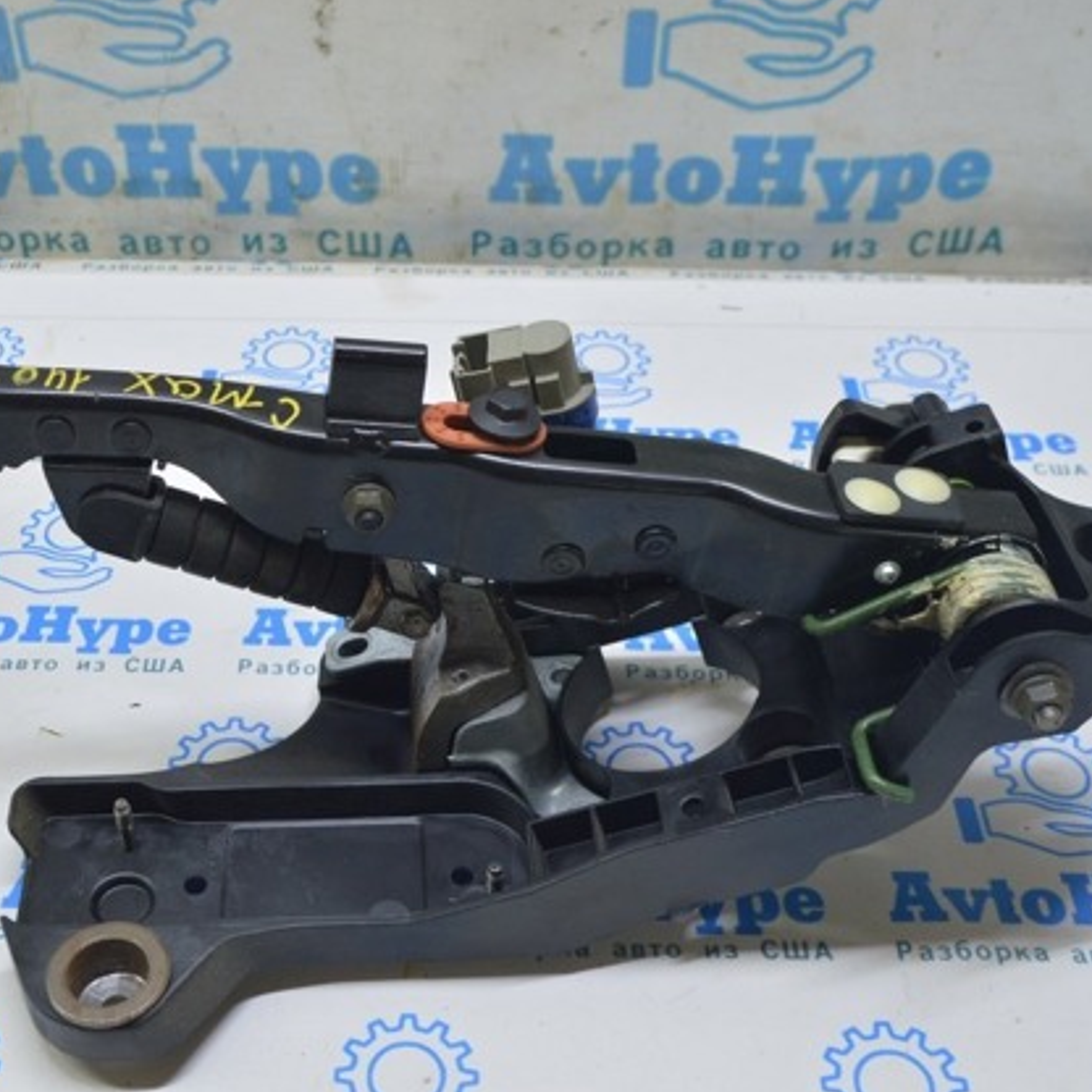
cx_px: 386
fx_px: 1677
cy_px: 542
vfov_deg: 36.1
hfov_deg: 35.8
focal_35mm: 47
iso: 400
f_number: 5.6
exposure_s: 1/20
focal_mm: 24
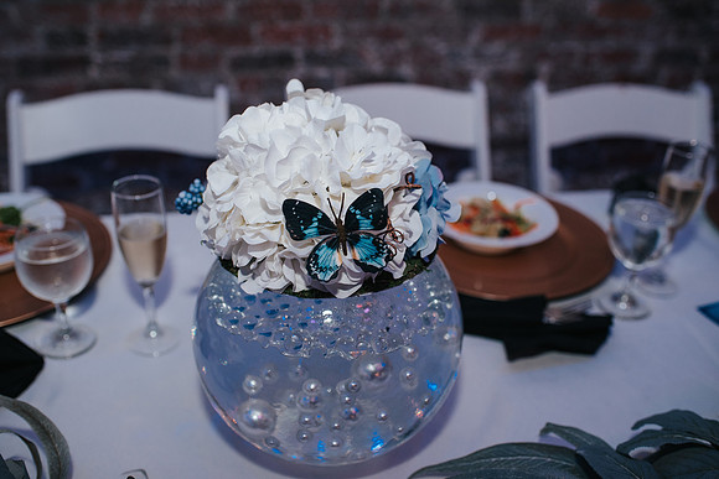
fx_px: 699
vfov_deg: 37.9
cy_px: 240
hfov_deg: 54.4
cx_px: 360
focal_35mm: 35
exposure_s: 1/200
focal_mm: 35
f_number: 2.8
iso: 800
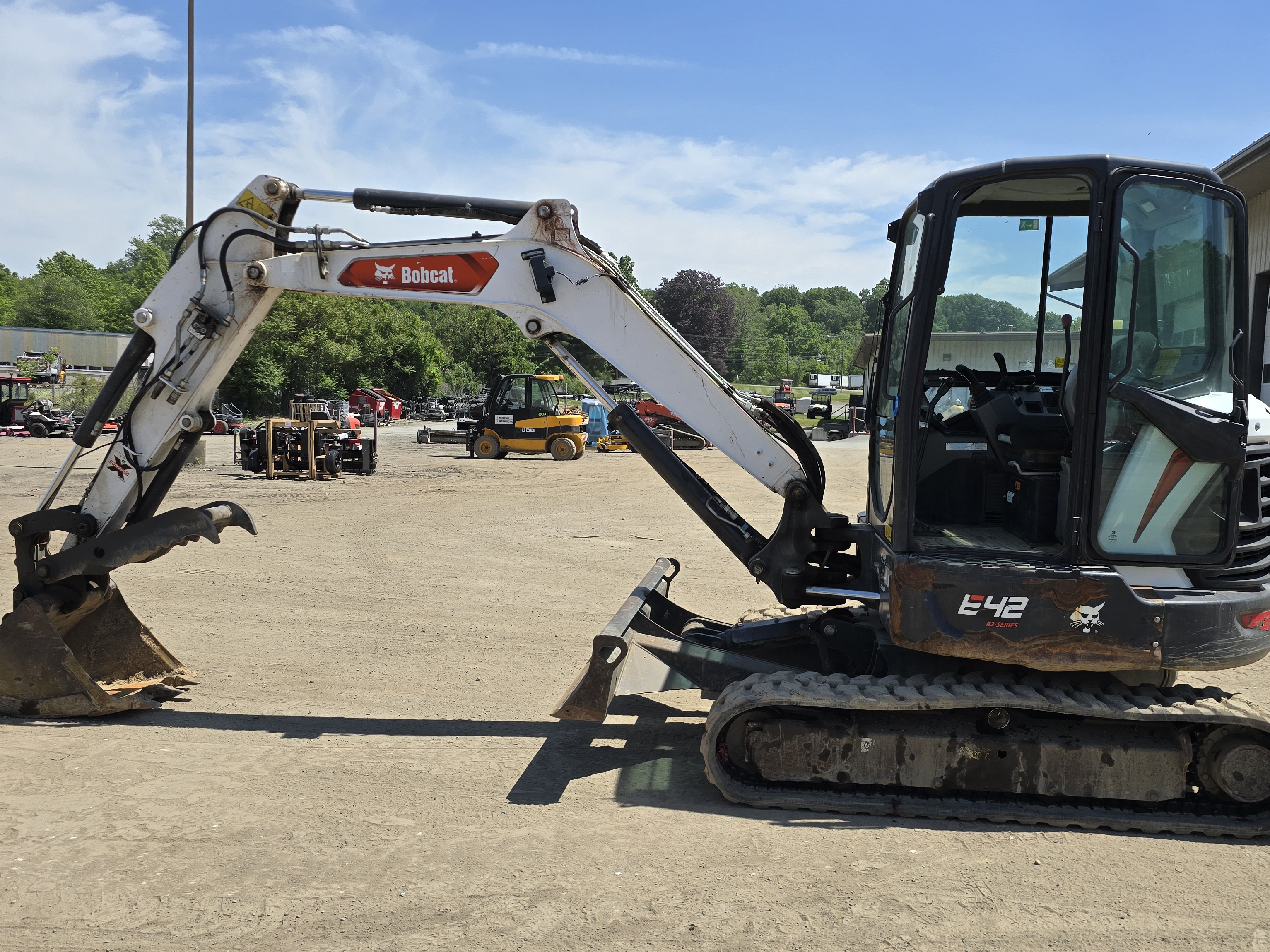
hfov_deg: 59.9
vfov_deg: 46.8
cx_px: 687
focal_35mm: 30
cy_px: 476
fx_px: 1101
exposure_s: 1/922
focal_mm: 6.3
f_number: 1.7
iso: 12
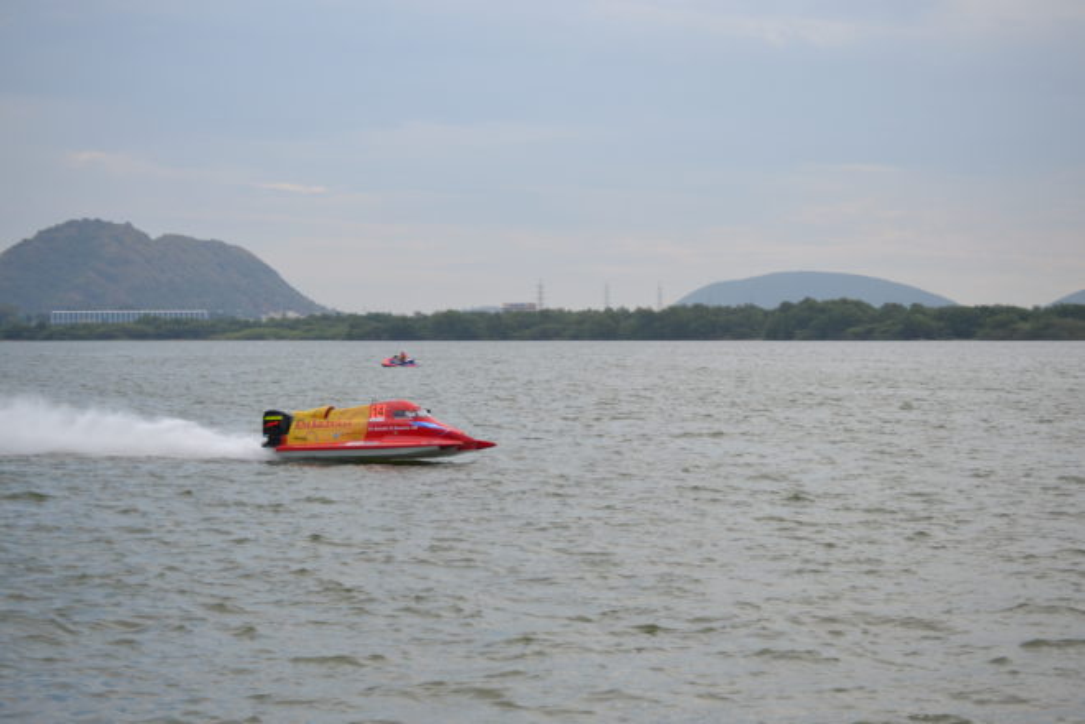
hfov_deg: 22.6
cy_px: 362
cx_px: 542
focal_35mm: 90
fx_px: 2712
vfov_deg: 15.2
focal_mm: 60
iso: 400
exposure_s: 1/1000
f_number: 5
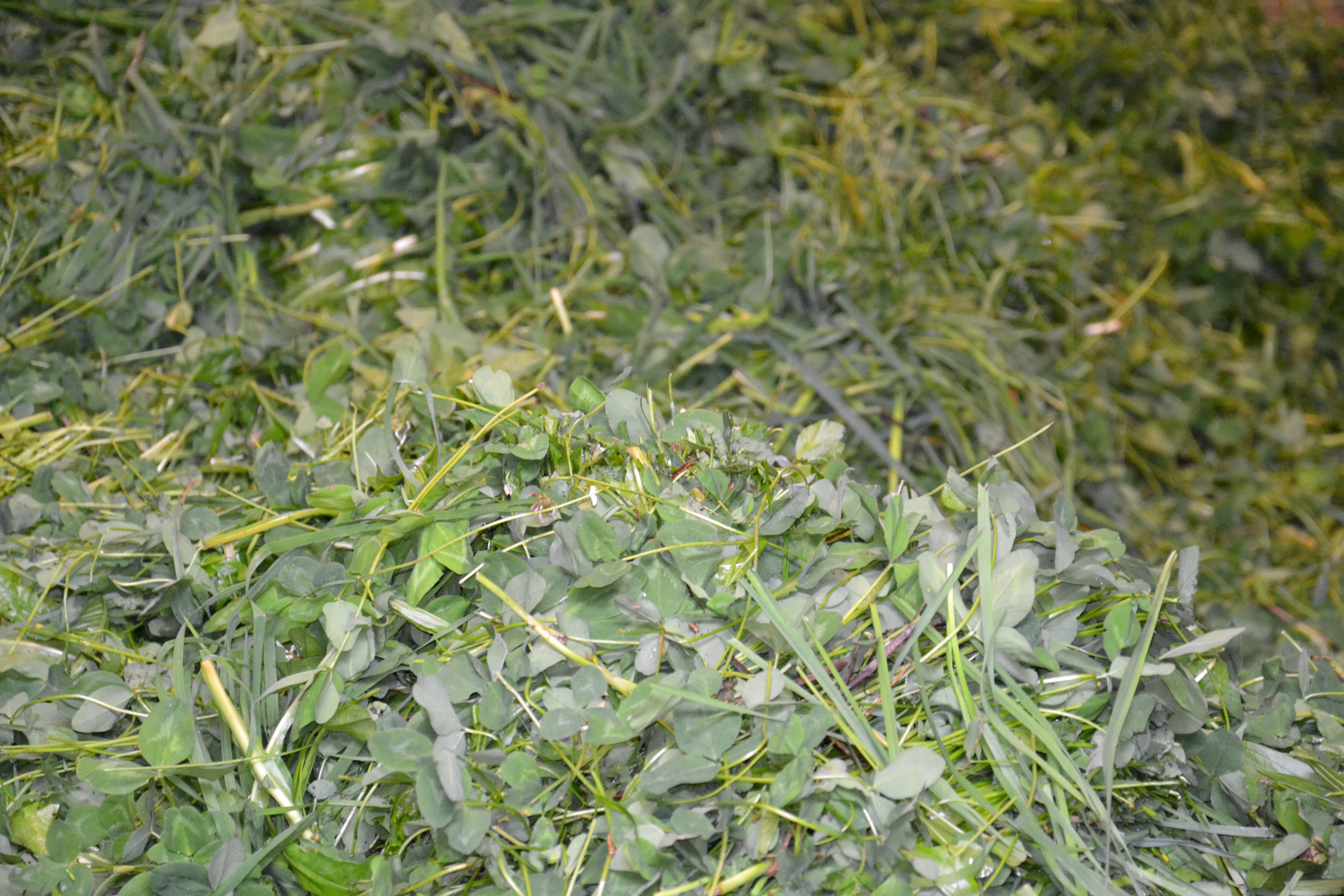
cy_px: 448
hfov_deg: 13.0
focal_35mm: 158
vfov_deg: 8.7
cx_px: 672
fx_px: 5880
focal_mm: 105
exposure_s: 1/60
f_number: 5.6
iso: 2200
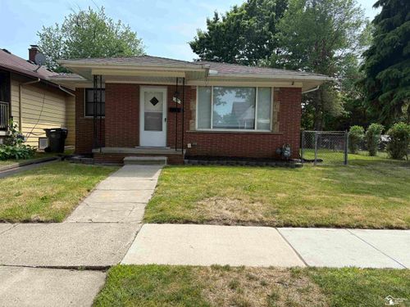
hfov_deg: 67.3
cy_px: 154
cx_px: 205
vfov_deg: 53.1
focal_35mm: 26
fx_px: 308
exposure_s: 1/1848
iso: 50
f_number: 1.6
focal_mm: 5.96
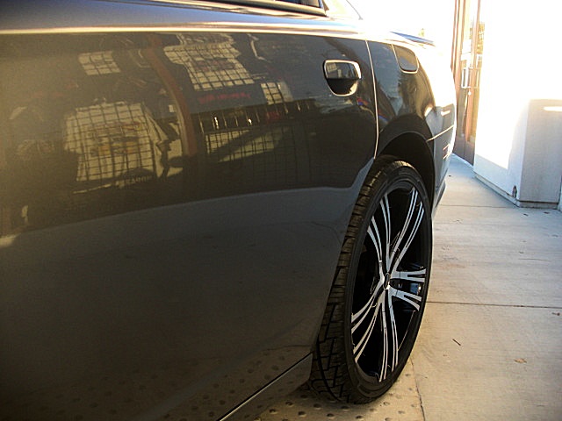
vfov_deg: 39.7
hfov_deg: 51.4
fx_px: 584
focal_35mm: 36
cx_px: 281
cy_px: 210
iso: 100
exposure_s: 1/125
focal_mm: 6.3
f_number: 2.8
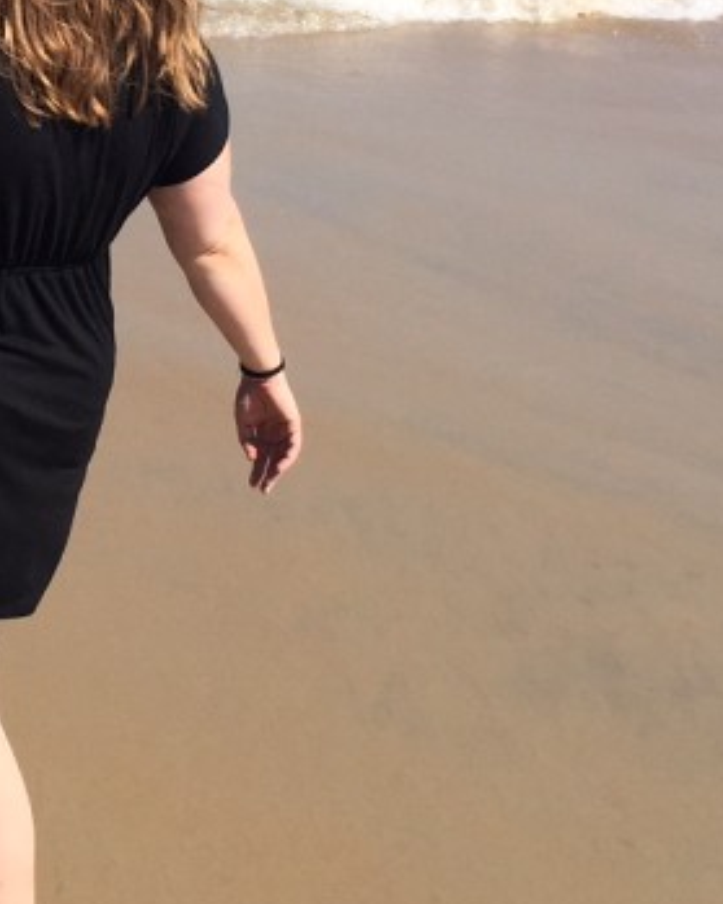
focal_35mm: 83
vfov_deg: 22.5
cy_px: 93
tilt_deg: -15.2
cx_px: -135
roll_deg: -4.9
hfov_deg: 17.6
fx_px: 2221
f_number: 2.2
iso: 32
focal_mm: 4.15
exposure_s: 1/2326
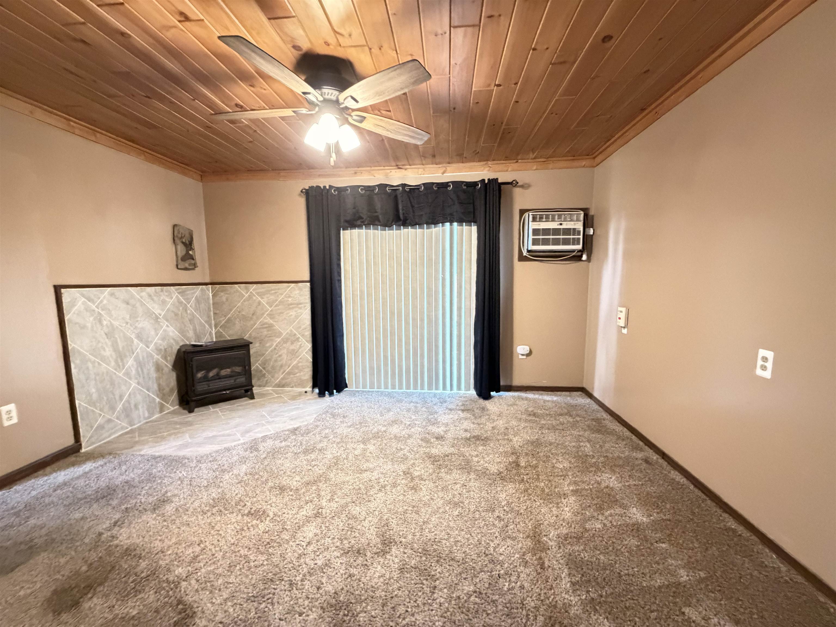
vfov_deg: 85.7
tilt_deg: -3.5
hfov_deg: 102.1
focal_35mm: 14
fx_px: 338
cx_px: 418
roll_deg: +2.5
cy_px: 314
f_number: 2.2
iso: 1250
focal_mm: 2.22
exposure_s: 1/30
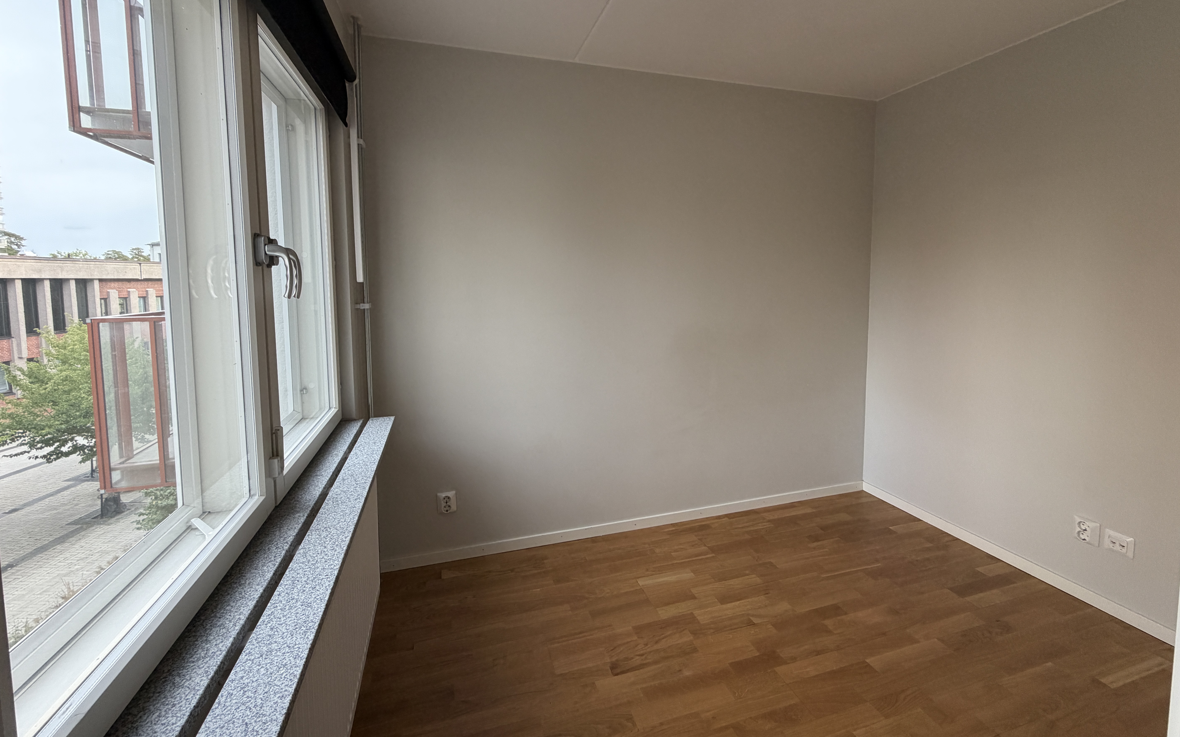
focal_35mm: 15
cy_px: 312
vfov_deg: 74.3
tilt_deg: -4.2
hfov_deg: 101.5
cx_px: 592
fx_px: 482
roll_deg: +0.6
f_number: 2.2
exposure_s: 1/121
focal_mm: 2.22
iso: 160
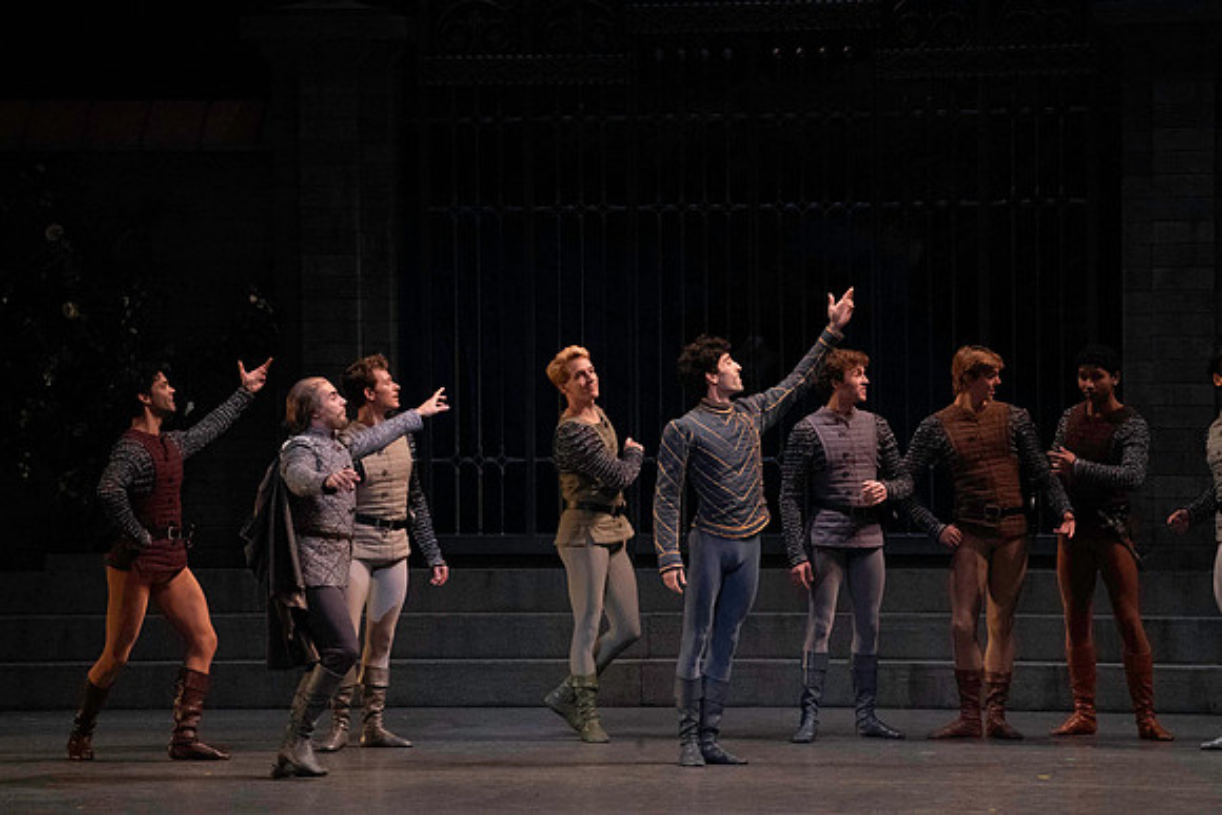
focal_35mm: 181
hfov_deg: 11.4
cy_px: 408
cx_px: 611
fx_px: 6145
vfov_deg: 7.6
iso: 16000
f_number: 13
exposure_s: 1/400
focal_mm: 181
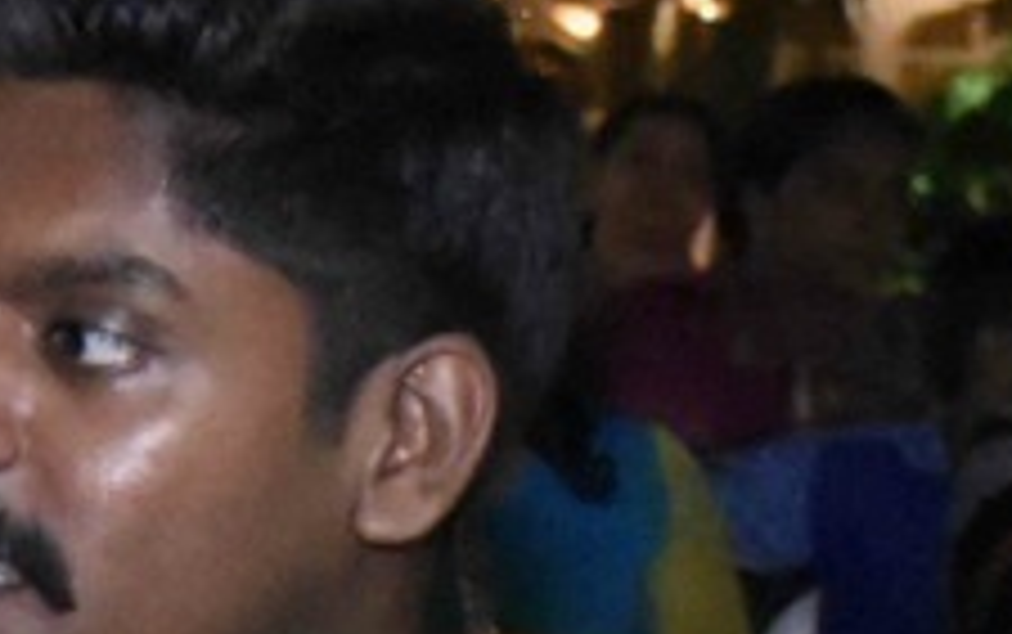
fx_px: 10488
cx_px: -1529
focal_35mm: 380
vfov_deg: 3.5
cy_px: 335
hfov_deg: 5.3
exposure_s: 1/100
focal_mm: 40
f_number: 6.3
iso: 10000
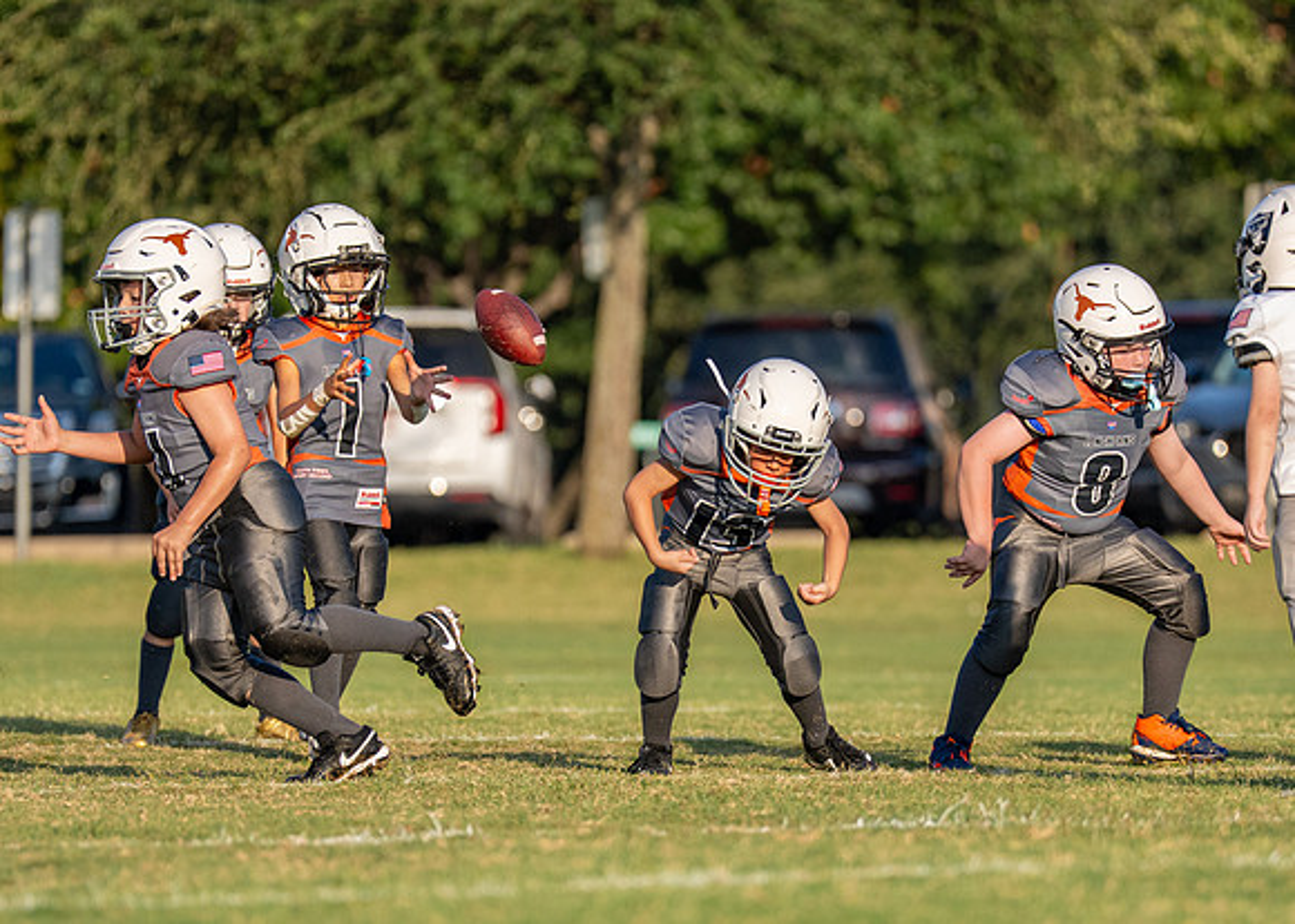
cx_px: 728
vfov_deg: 3.5
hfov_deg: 4.9
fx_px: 15069
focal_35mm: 410
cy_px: 605
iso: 320
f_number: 2.8
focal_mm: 200
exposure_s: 1/5000
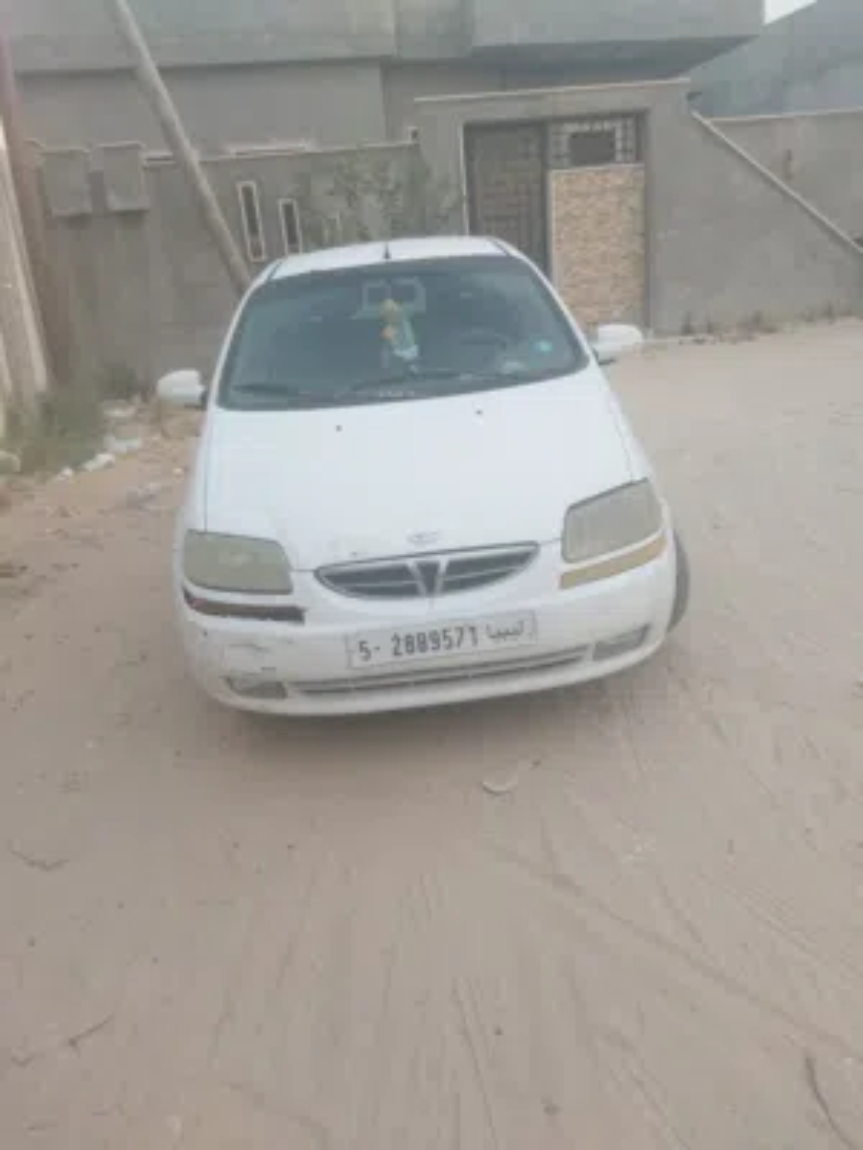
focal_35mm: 27
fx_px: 898
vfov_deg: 65.3
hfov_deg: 51.4
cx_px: 432
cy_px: 575
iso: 153
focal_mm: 4.71
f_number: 1.79
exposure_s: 1/100
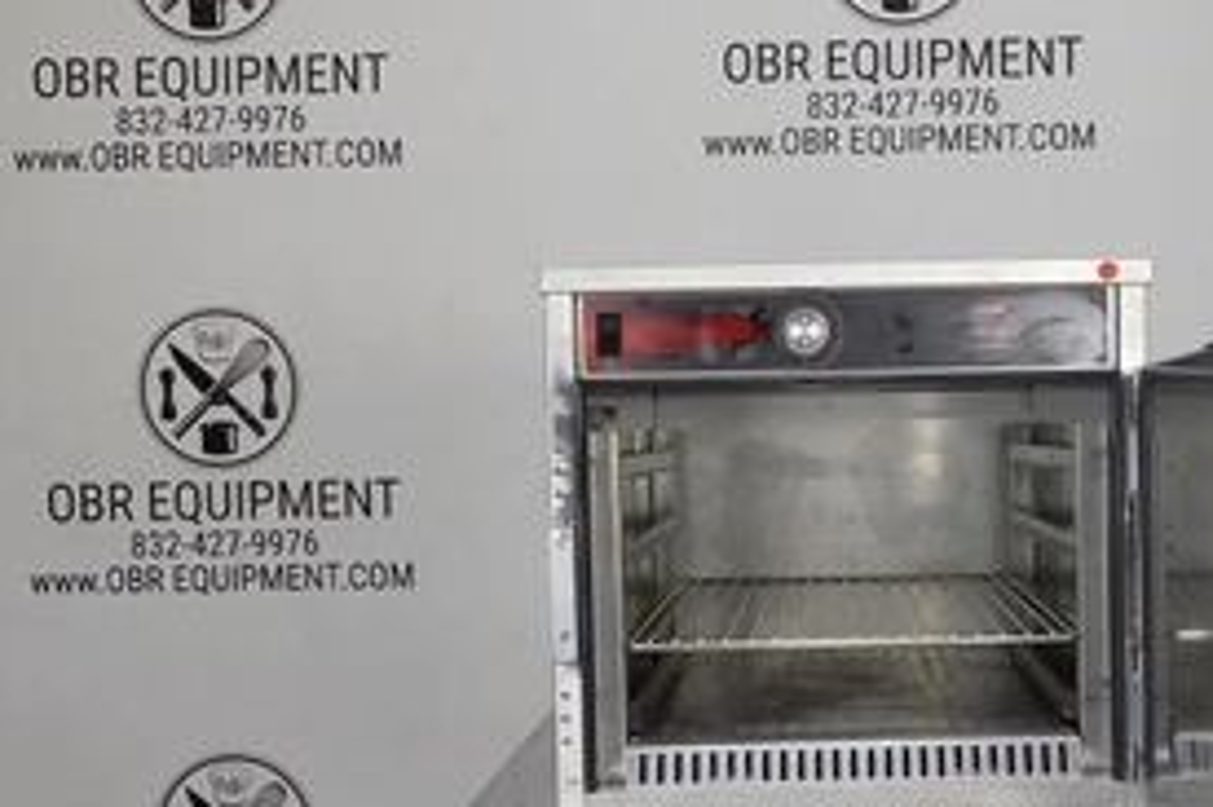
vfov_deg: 28.0
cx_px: 878
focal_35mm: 48
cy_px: 476
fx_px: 1616
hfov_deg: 40.2
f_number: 11
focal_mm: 12.25
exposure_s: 1/40
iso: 1600
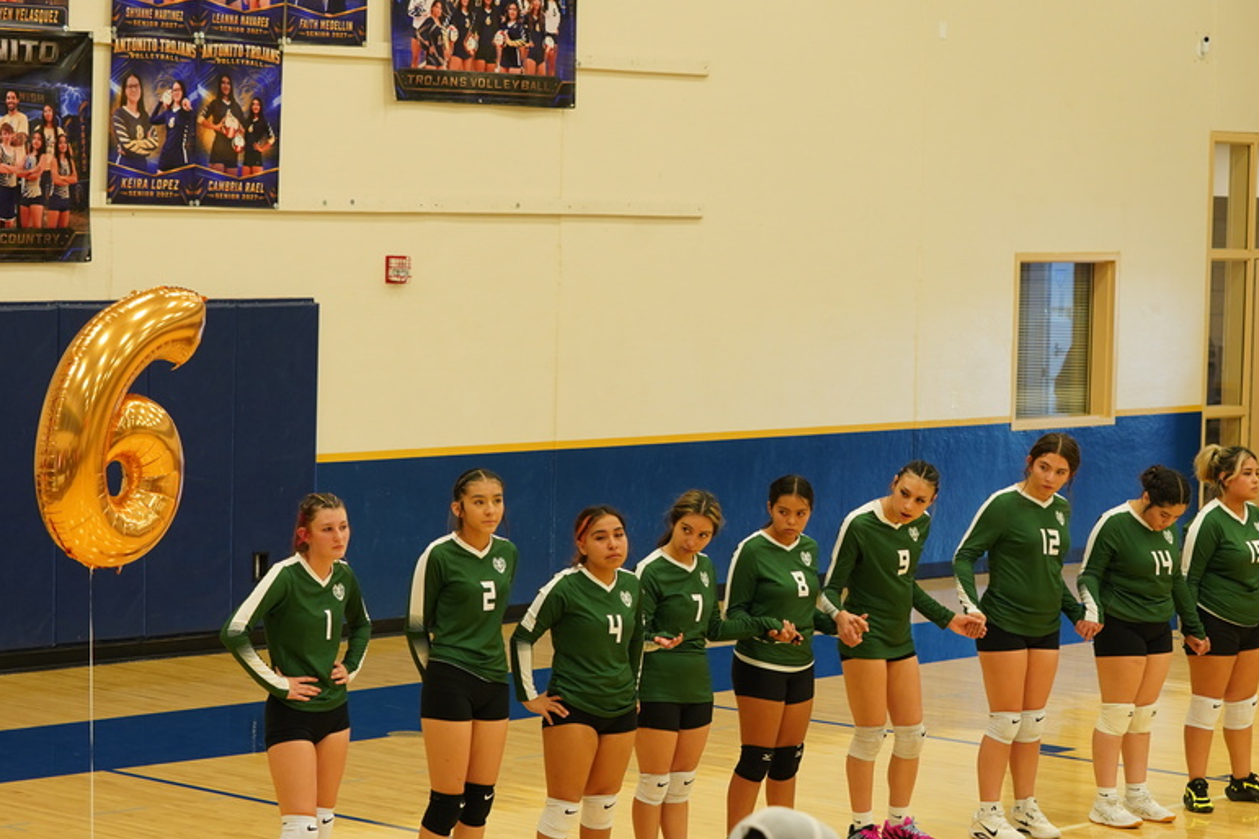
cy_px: 348
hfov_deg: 20.2
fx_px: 3532
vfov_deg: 13.5
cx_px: 807
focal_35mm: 101
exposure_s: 1/80
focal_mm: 76
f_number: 5.6
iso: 1250
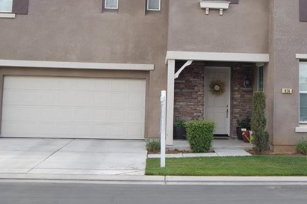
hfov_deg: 36.6
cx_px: 207
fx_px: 458
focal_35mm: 54
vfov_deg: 24.8
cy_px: 49
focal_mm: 23
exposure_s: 1/200
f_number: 7.1
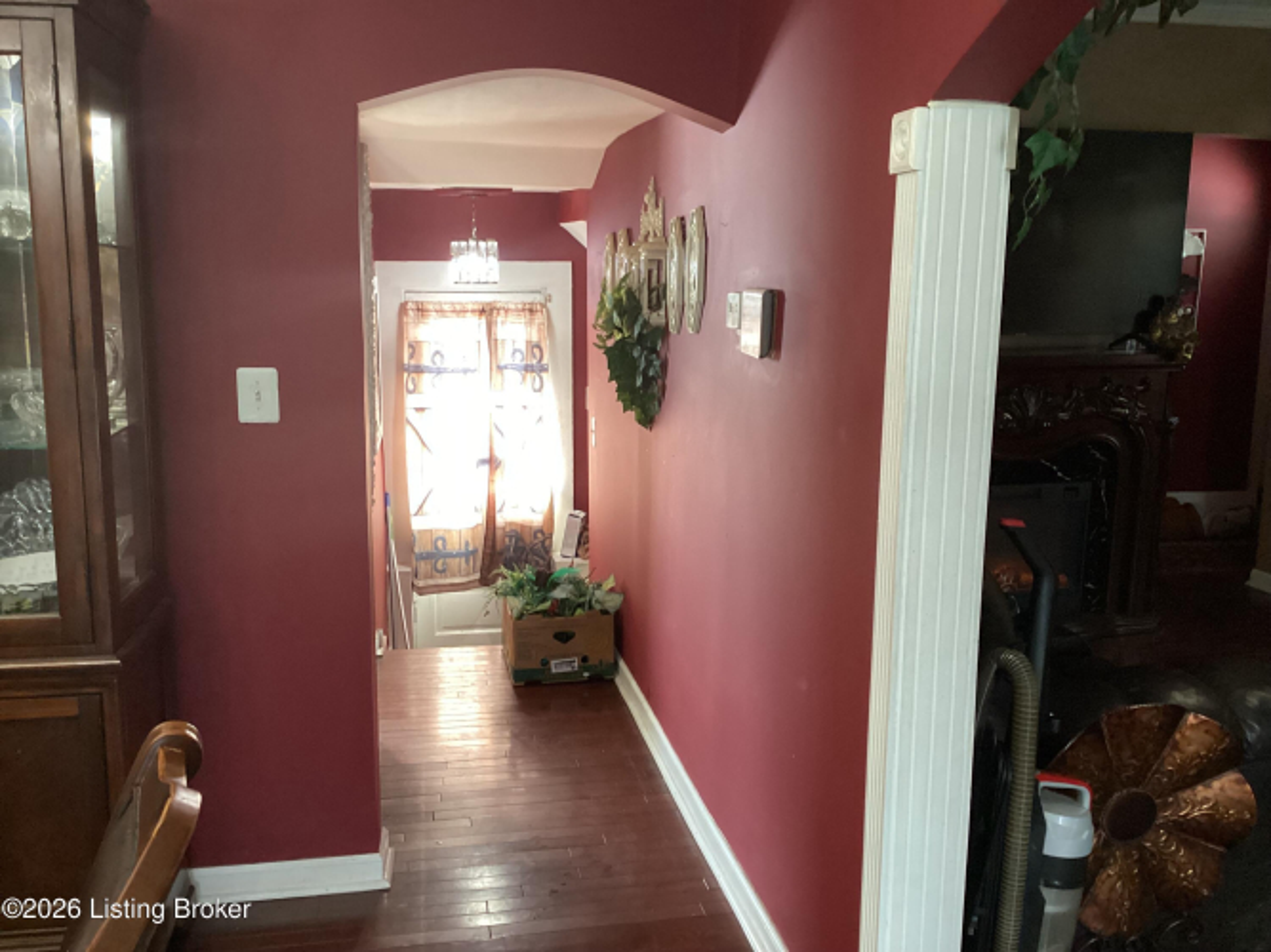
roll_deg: -0.3
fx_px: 1138
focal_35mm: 31
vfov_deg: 45.4
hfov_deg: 58.4
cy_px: 476
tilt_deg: -9.3
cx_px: 636
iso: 320
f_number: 2.4
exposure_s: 1/40
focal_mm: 3.3
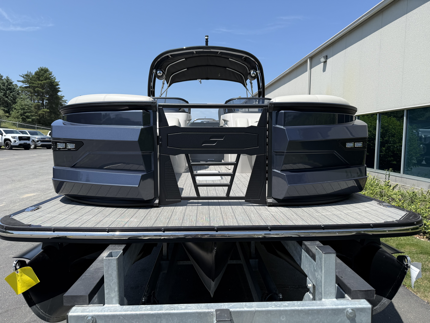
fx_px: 298
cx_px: 215
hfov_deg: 71.6
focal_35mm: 24
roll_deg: -0.9
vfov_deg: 56.8
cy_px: 162
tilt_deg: -4.7
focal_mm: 6.76
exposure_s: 1/3584
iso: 80
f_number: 1.78
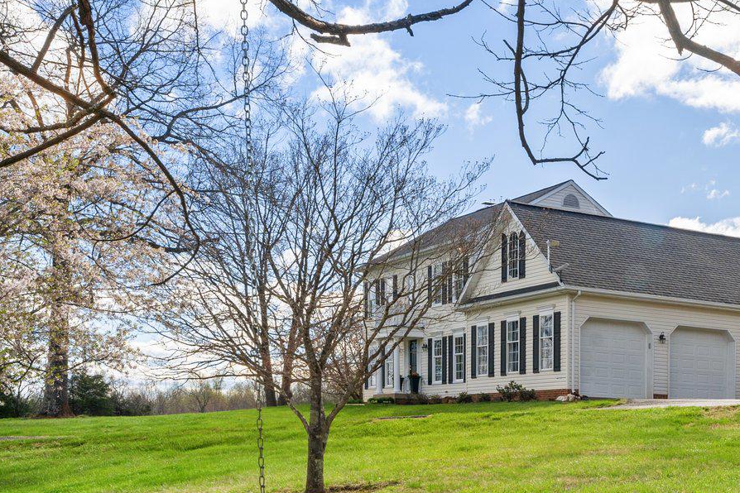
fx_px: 1130
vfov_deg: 24.5
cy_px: 324
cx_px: 627
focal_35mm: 55
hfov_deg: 34.7
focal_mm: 24
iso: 200
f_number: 13
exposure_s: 1/200
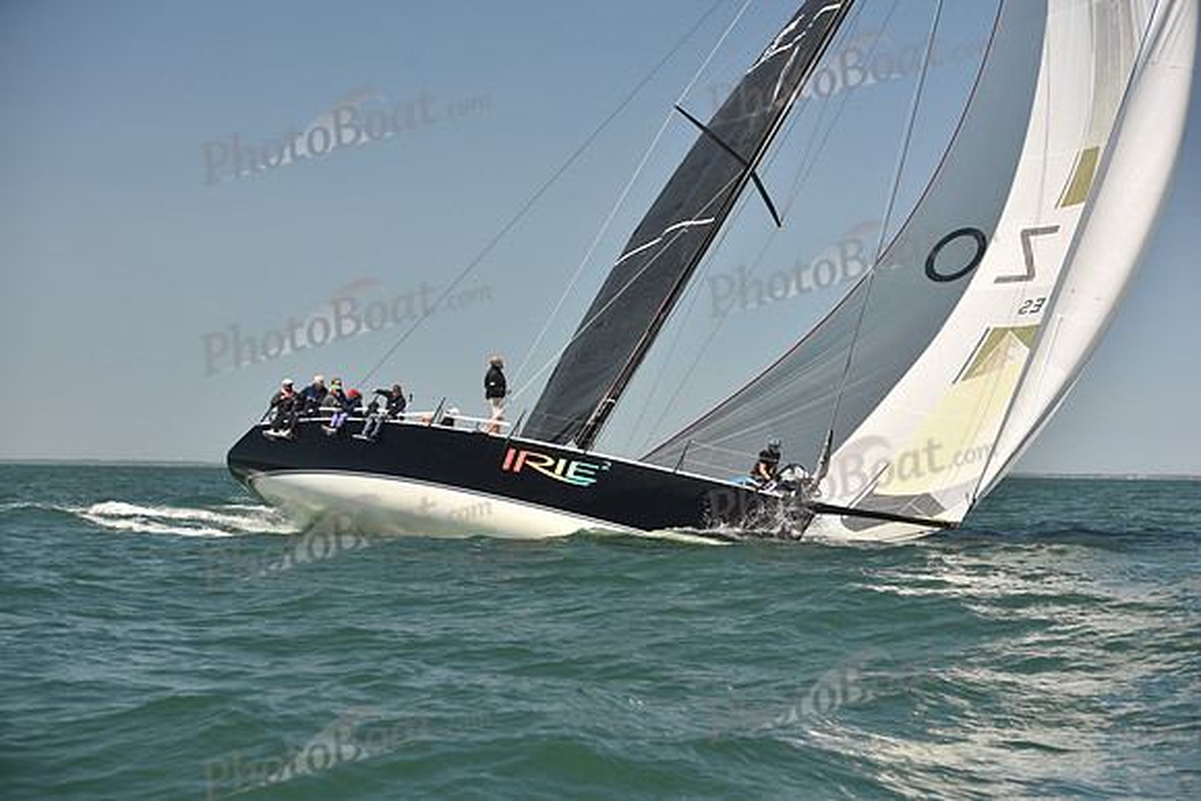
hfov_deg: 28.8
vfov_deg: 19.5
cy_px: 400
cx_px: 600
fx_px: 2336
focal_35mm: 70
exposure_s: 1/800
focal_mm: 70
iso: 250
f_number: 5
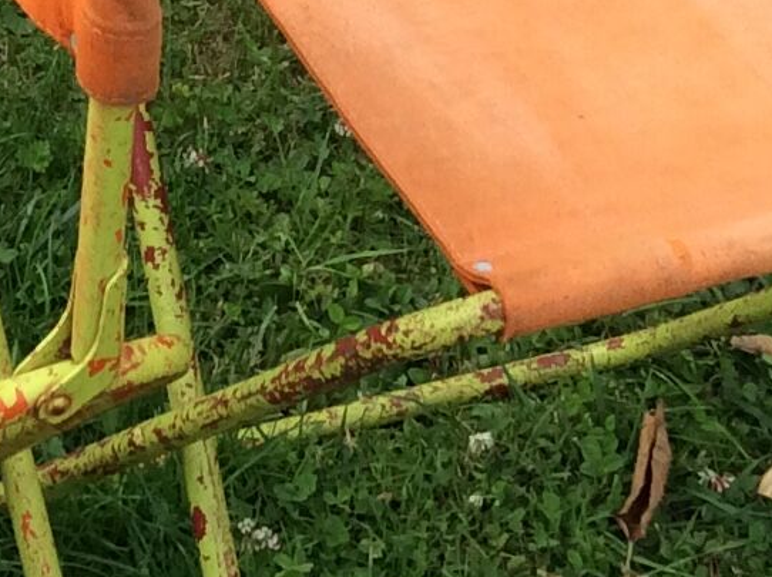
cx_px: -10
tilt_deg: -37.2
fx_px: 3408
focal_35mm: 153
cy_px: -38
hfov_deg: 12.8
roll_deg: -0.9
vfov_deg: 9.6
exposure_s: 1/724
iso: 32
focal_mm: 3.3
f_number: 2.4
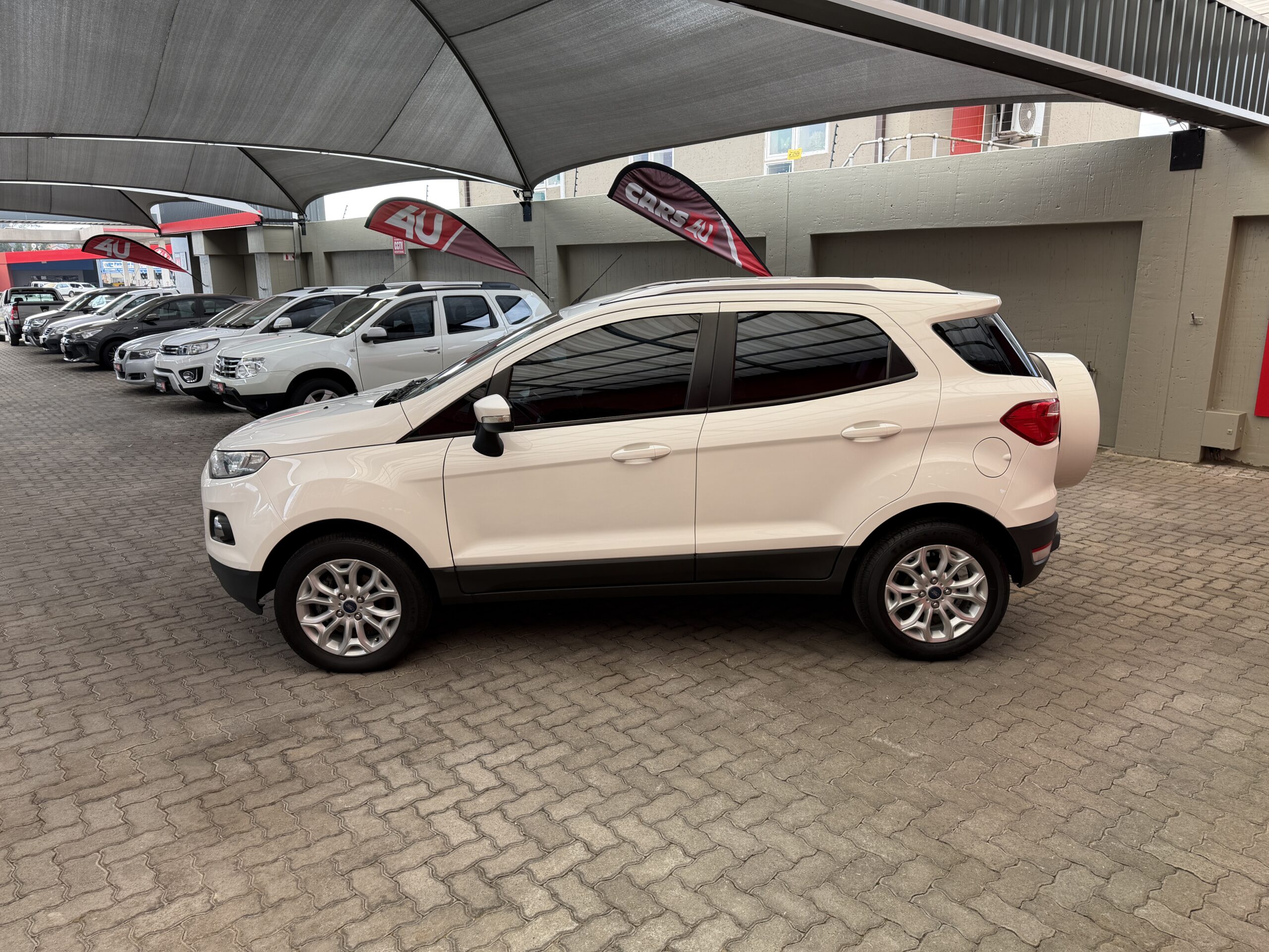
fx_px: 880
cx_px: 634
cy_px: 476
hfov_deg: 71.6
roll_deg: +0.4
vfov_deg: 56.8
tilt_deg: -13.3
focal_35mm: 24
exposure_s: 1/121
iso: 50
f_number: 1.78
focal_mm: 6.76
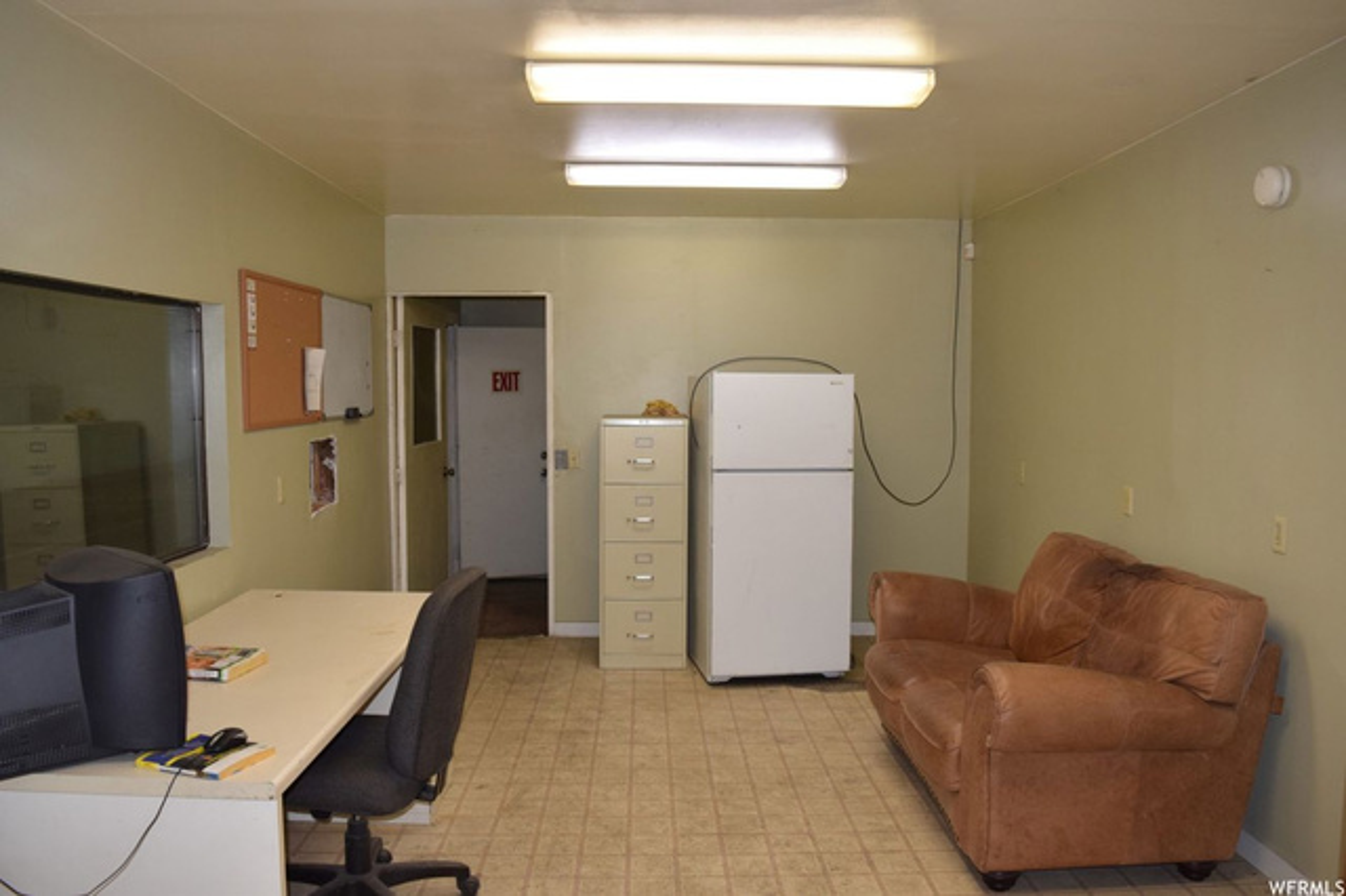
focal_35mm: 27
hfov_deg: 67.4
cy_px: 448
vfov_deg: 47.9
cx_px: 673
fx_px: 1009
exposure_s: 1/125
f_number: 5.6
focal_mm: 18
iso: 800
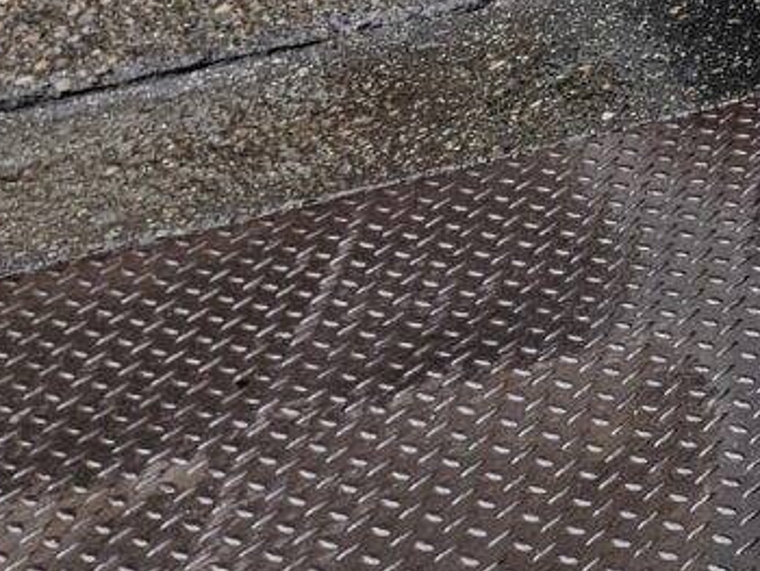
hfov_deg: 14.4
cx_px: 1670
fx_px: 2307
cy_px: -345
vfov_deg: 13.2
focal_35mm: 105
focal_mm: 6.3
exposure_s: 1/180
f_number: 1.7
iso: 40
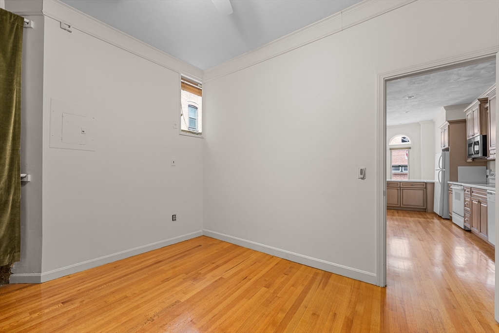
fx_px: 194
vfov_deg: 81.2
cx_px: 250
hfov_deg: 104.2
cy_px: 166
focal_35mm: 14
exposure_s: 1/10
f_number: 4.5
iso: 800
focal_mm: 14
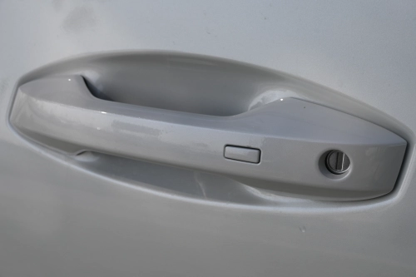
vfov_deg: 24.4
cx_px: 208
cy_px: 138
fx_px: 641
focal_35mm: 56
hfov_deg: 36.0
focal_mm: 37
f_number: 8
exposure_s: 1/400
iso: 100
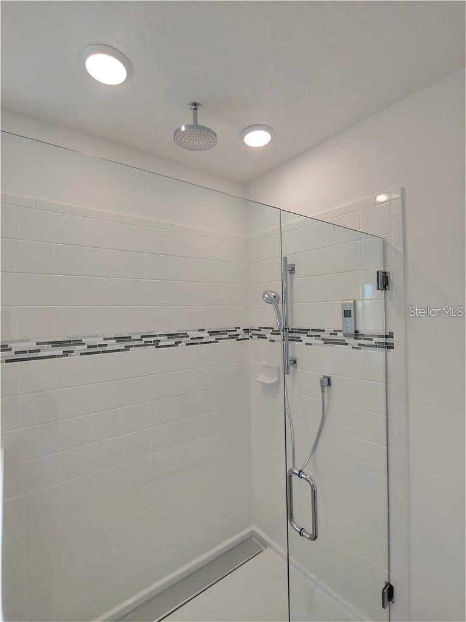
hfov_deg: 78.1
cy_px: 311
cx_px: 233
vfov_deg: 94.5
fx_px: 287
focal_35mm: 16
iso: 100
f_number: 1.9
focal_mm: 2.18
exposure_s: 1/120
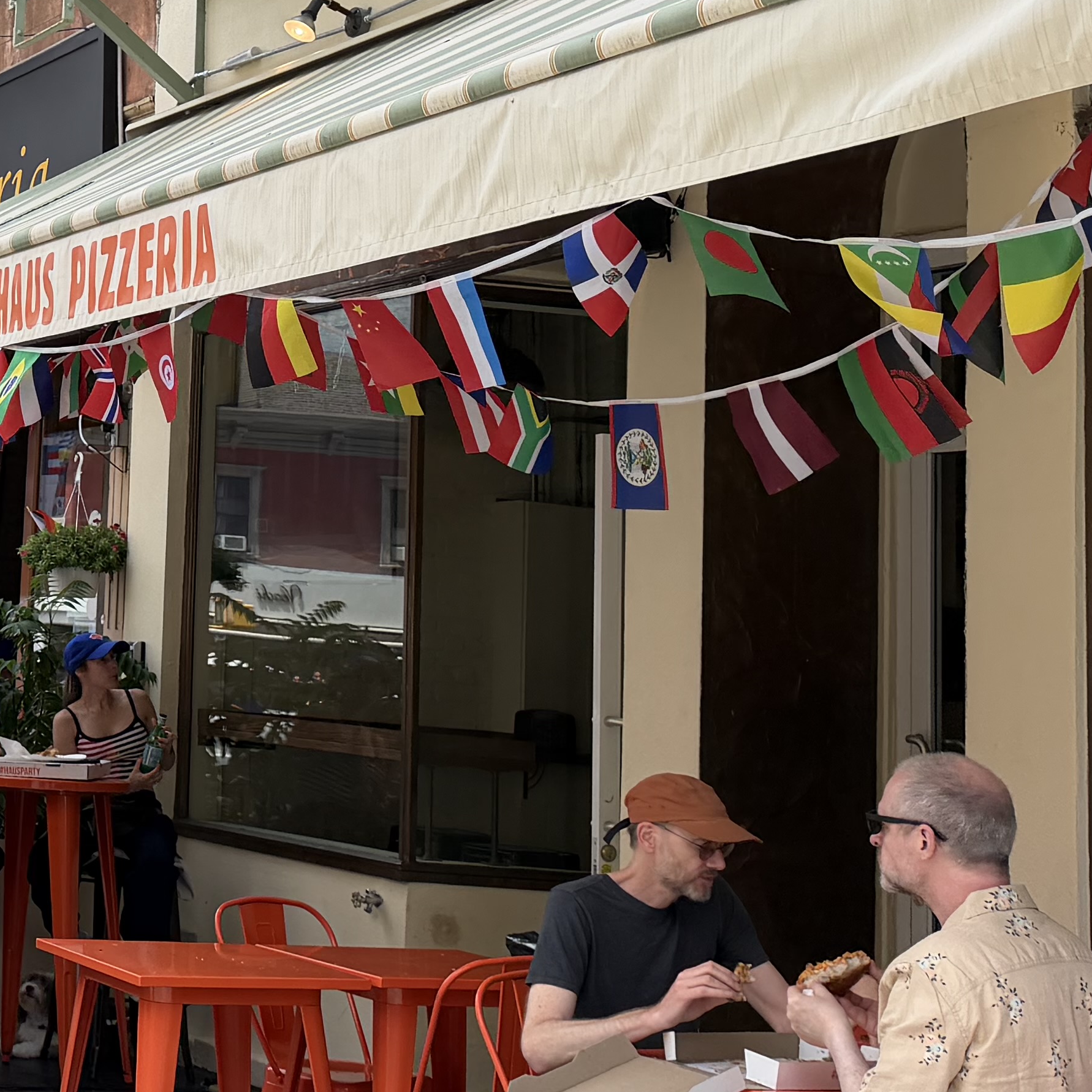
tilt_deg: +8.1
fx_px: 2427
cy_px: 316
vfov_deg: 25.1
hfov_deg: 22.9
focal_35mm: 68
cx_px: -282
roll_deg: -3.0
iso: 100
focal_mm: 6.76
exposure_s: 1/2232
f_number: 1.78
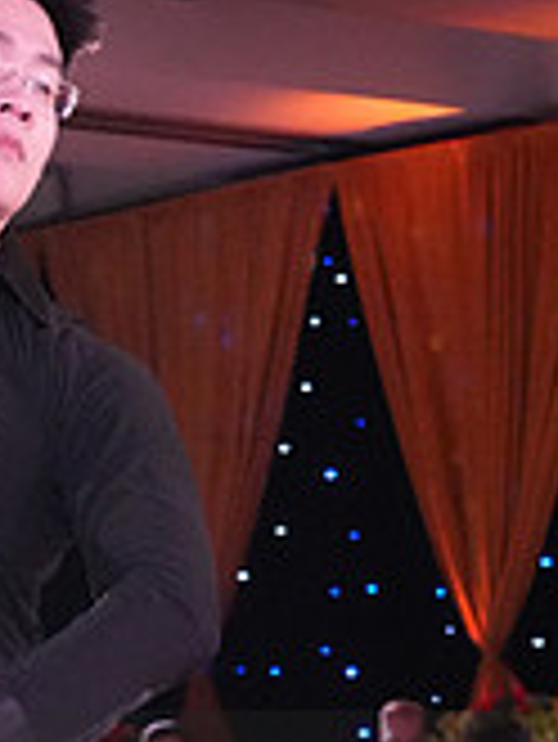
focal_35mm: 206
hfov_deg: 7.1
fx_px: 4422
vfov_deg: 9.5
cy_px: 863
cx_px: -169
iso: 8000
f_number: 6.3
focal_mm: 41
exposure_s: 1/320
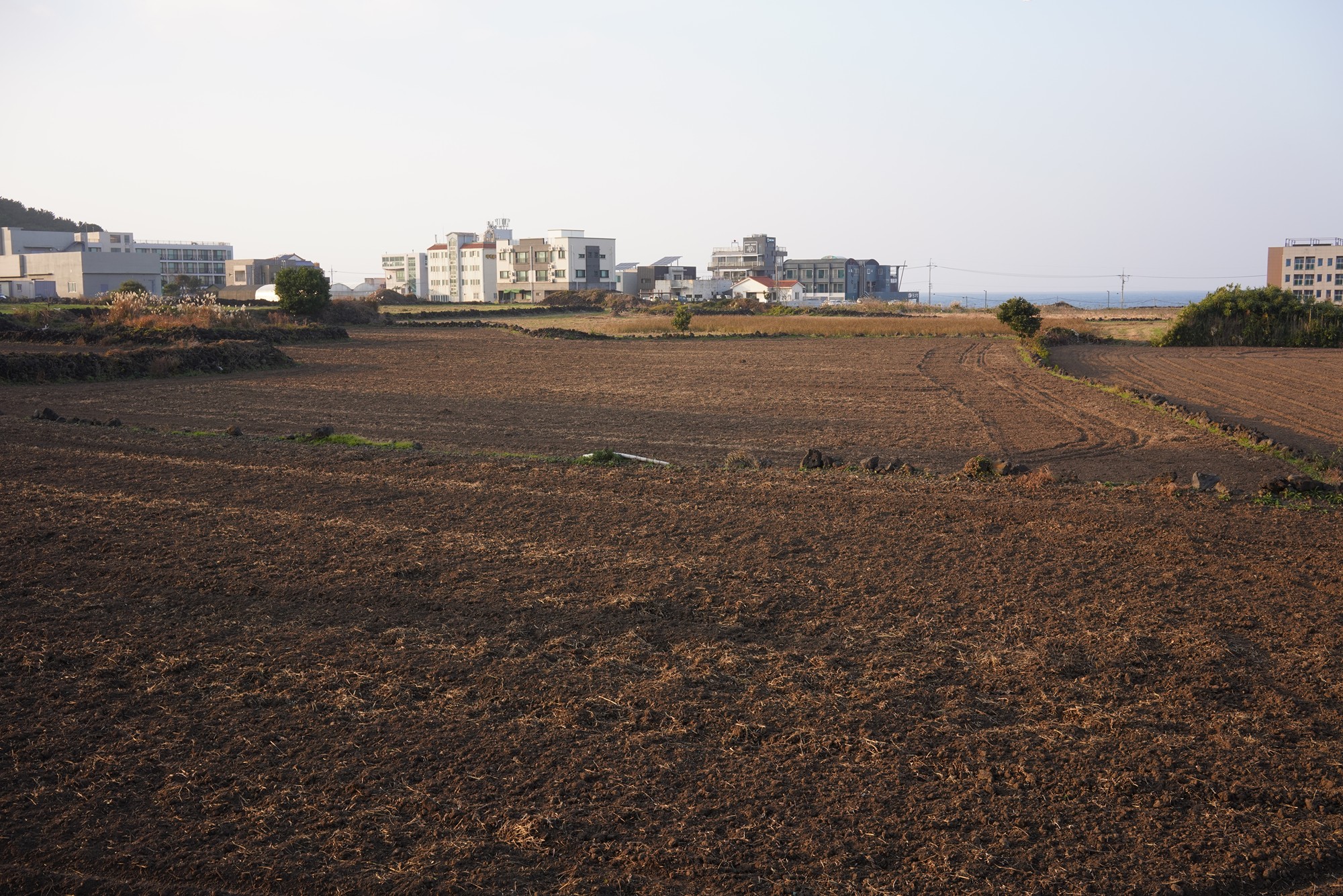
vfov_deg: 37.9
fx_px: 1306
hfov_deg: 54.4
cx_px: 672
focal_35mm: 35
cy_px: 448
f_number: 11
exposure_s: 1/100
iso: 400
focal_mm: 35
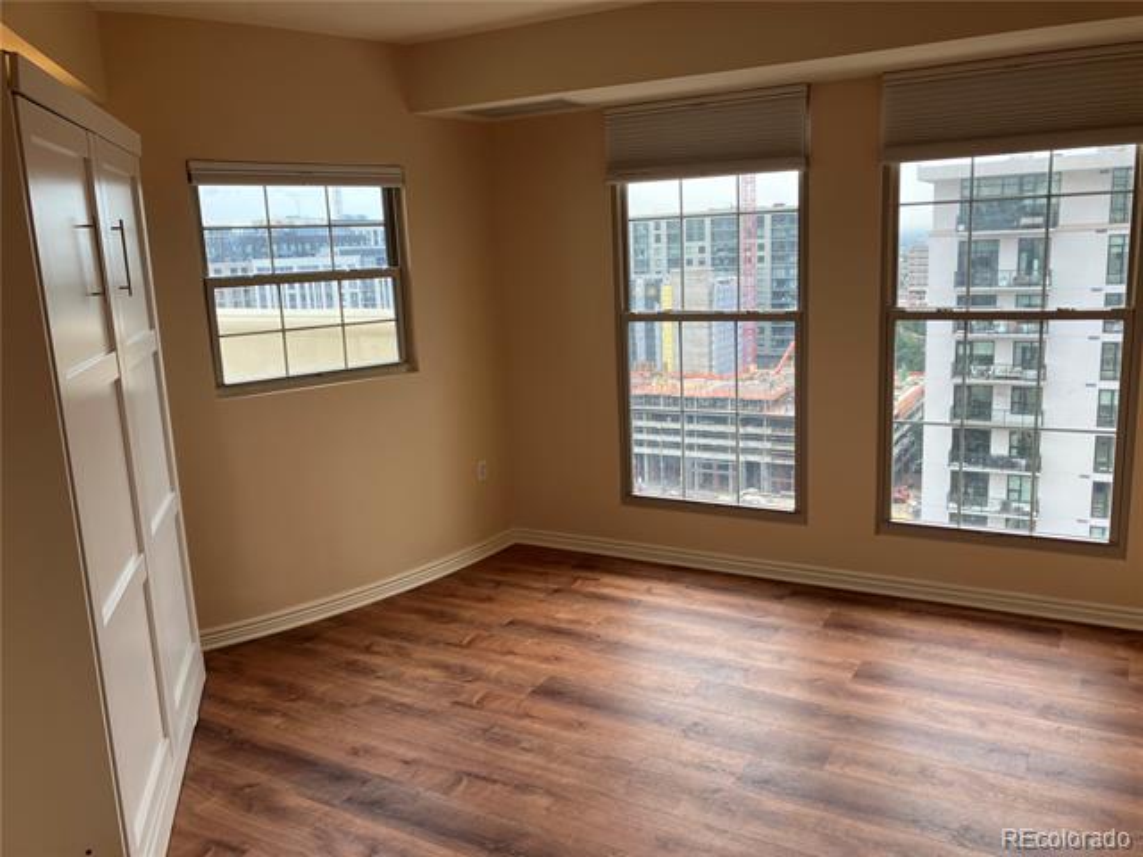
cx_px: 572
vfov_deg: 49.7
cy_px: 428
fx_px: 925
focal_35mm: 28
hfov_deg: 63.4
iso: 25
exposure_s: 1/158
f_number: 1.8
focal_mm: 3.99
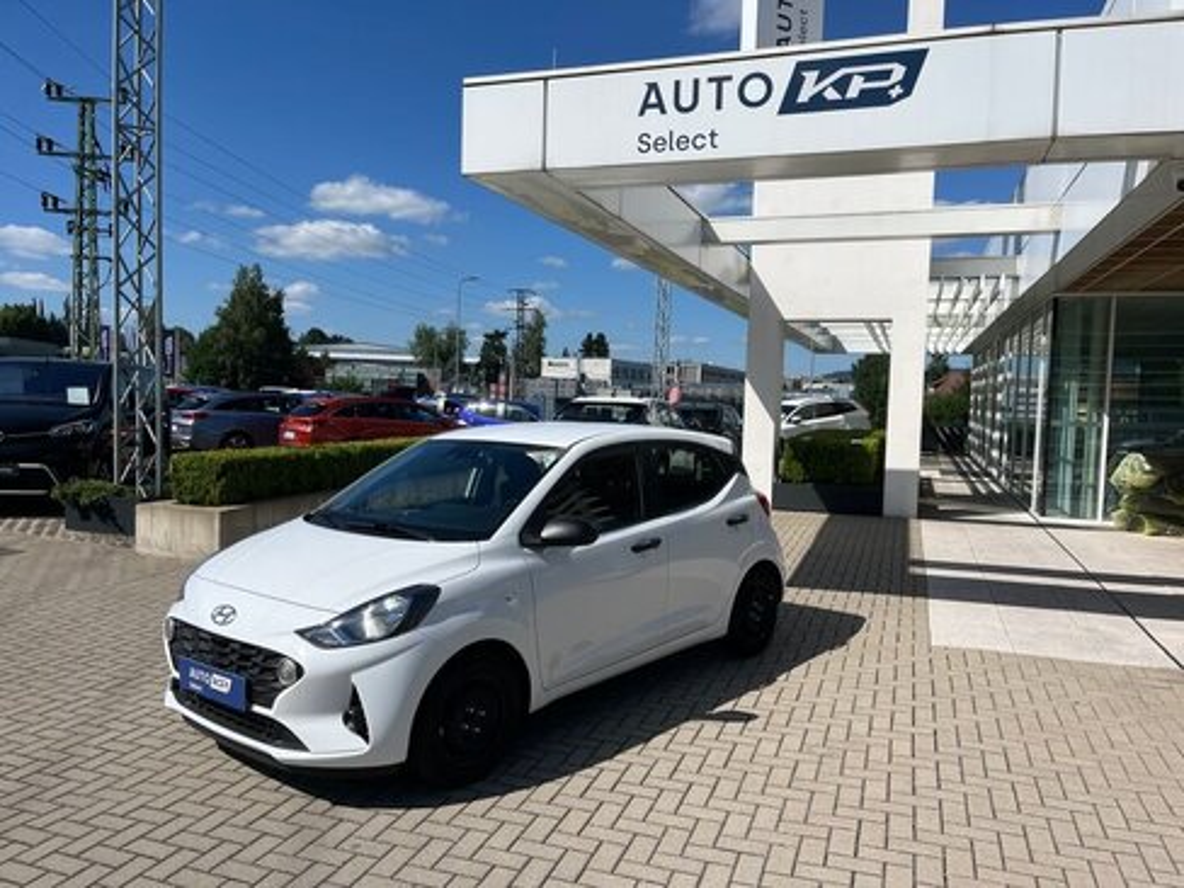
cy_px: 444
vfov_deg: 53.1
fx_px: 889
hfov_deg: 67.3
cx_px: 592
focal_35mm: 26
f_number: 1.6
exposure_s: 1/6494
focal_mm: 5.1
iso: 50
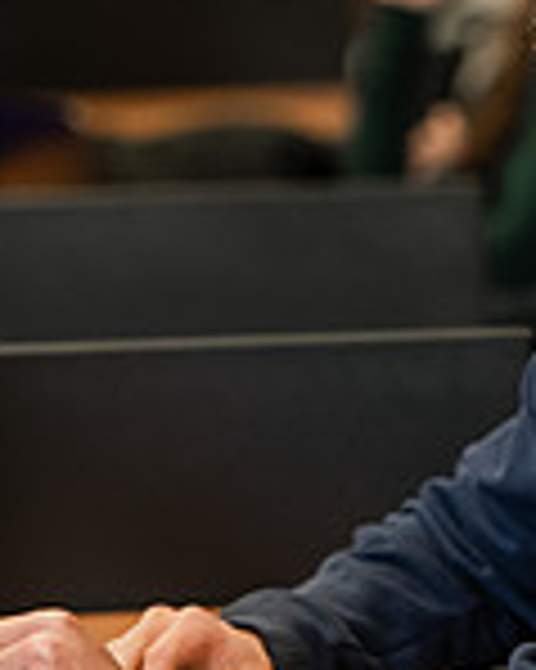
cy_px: 153
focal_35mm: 412
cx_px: 644
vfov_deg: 4.7
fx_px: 8178
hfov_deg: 3.7
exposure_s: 1/200
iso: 1600
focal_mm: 145
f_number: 2.8
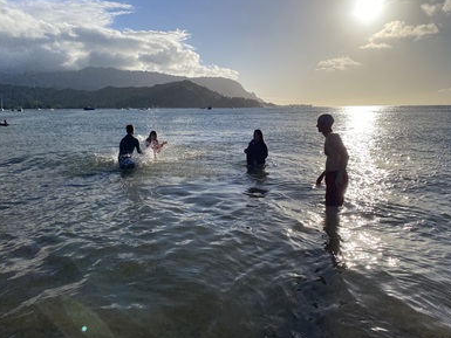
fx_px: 352
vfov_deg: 51.4
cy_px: 171
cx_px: 223
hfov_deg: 65.3
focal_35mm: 27
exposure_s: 1/8850
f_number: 1.8
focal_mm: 4.25
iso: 32
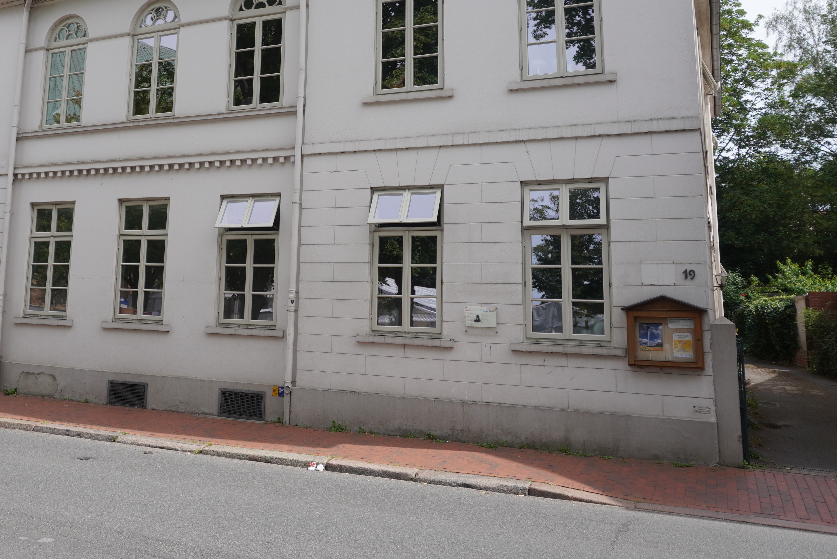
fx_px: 814
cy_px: 164
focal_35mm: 35
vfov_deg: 37.3
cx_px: 281
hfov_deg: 53.4
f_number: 7.1
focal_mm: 16
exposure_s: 1/200
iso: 100
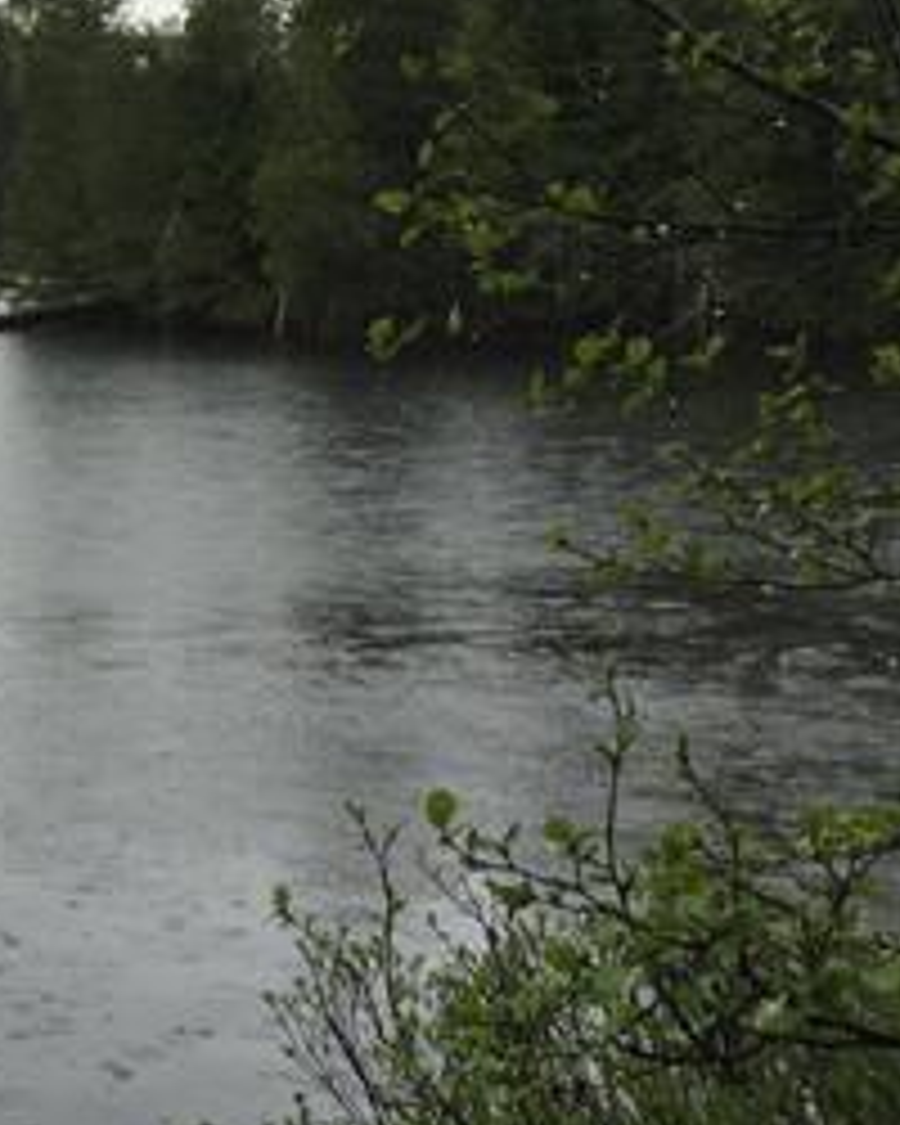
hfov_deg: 14.5
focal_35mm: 102
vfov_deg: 18.8
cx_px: -238
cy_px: 542
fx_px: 3396
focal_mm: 4.15
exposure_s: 1/217
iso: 32
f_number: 2.2
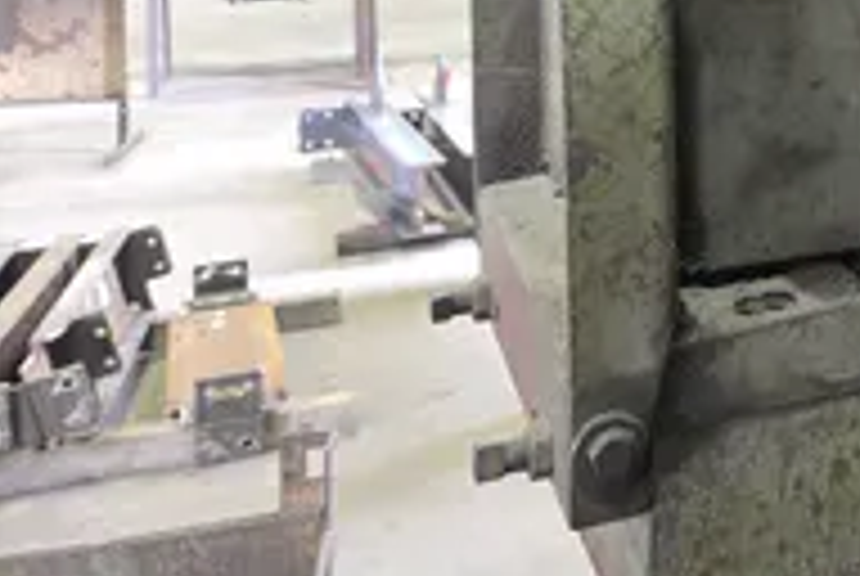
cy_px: -27
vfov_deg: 25.5
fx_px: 1196
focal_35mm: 50
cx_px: 896
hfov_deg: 35.1
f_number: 1.8
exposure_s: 1/60
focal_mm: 5.4
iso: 640
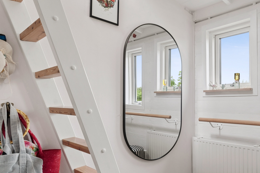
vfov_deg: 47.8
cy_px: 98
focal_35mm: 27
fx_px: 195
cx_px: 191
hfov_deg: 63.9
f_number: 10
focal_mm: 12
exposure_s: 1/4
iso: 200
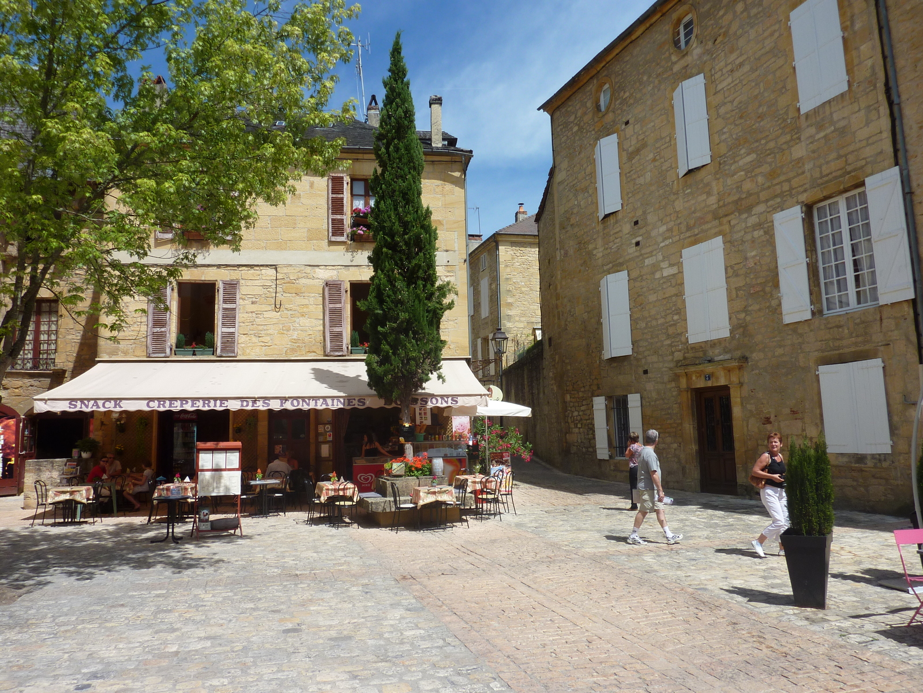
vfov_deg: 54.9
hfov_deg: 69.4
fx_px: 667
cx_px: 462
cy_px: 346
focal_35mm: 25
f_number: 5
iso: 80
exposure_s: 1/500
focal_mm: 4.1
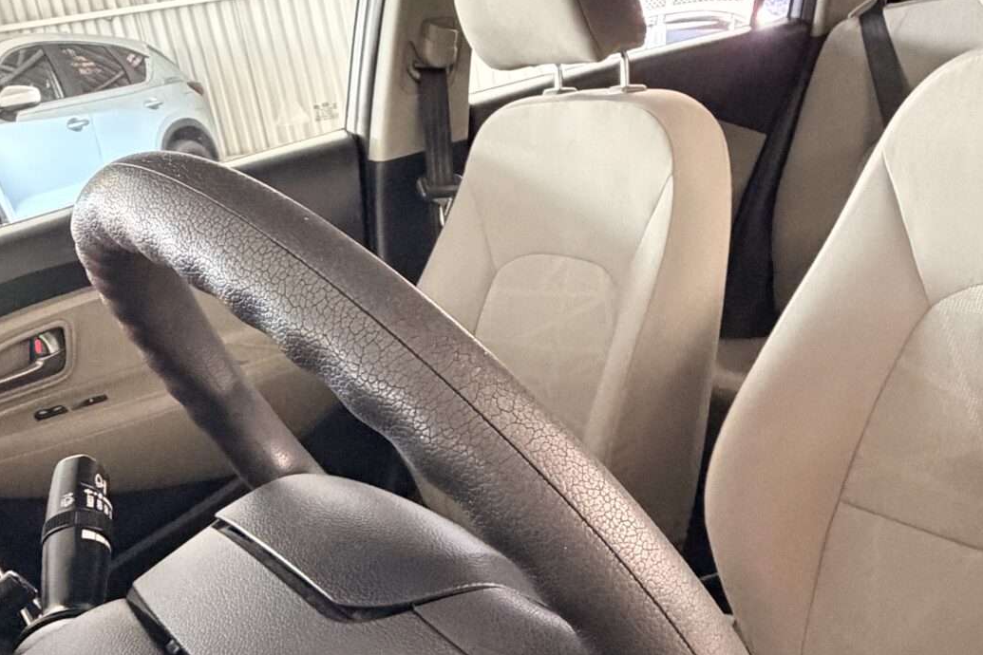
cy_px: 466
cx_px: 575
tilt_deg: -22.2
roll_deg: +6.6
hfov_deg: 52.9
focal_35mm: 36
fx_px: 983
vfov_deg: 36.3
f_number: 2.2
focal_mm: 2.22
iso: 1250
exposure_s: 1/53
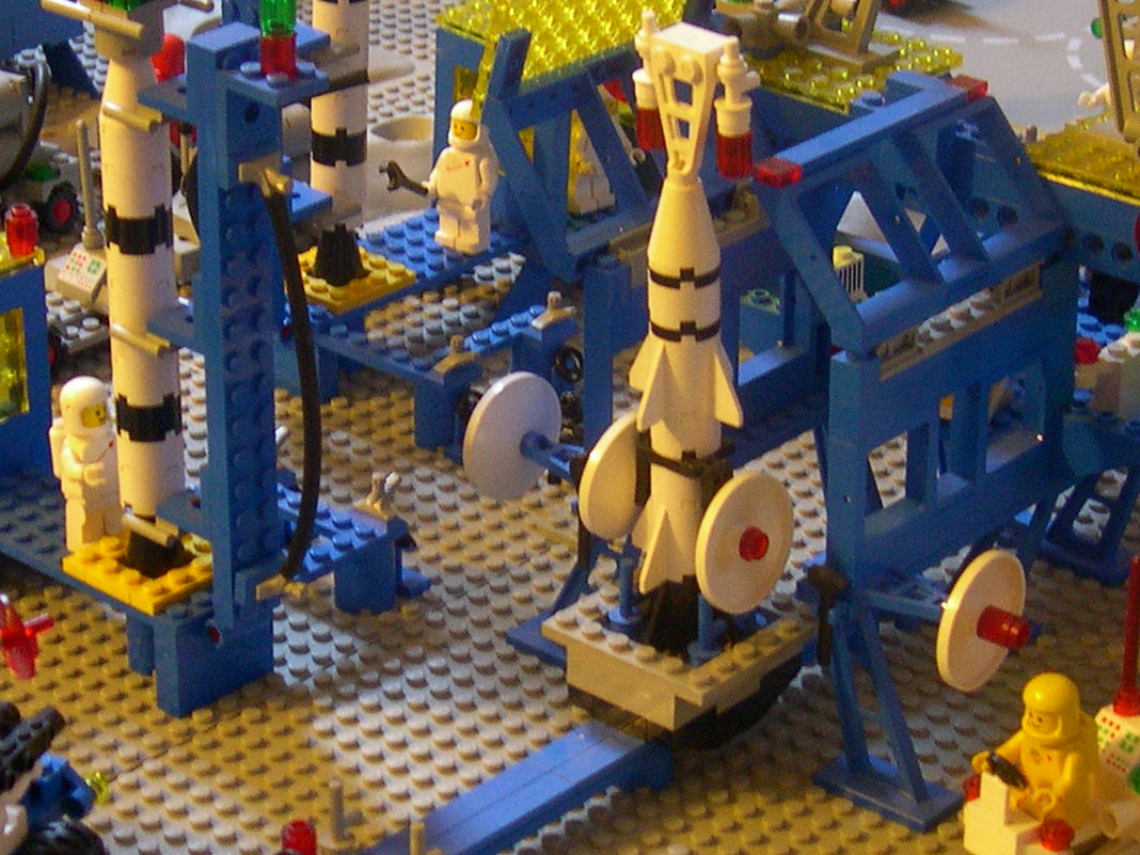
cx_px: 496
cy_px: 463
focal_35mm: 100
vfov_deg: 14.8
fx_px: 3293
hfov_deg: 19.6
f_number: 3.1
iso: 400
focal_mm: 10.1
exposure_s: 1/3
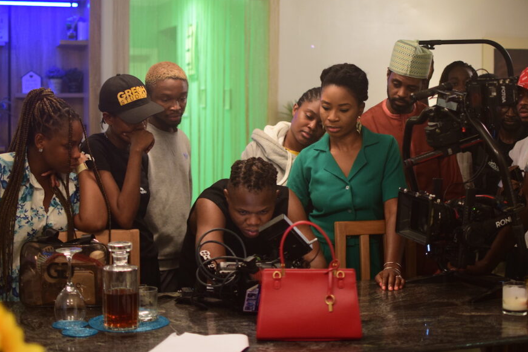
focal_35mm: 62
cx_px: 272
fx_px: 903
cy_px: 169
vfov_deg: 22.1
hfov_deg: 32.6
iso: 1000
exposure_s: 1/60
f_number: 1.8
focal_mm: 35
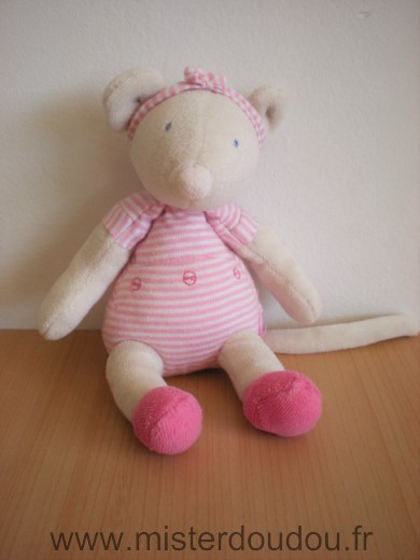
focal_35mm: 38
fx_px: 615
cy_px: 280
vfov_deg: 49.0
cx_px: 210
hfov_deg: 37.7
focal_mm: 6.3
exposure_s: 1/58.5
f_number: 3.1
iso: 125
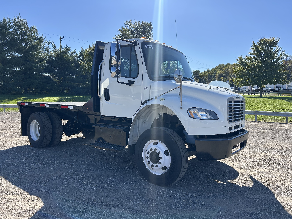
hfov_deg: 67.3
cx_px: 146
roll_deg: -1.7
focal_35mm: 26
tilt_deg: -3.2
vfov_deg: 53.1
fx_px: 219
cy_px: 110
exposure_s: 1/2841
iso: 50
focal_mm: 5.7
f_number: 1.5
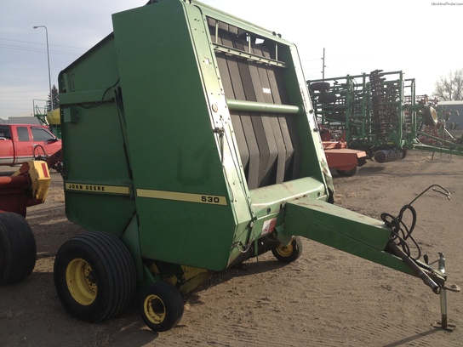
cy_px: 174
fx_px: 468
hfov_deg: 52.6
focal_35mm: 35
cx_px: 232
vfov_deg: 40.7
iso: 50
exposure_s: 1/986
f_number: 2.4
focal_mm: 4.28
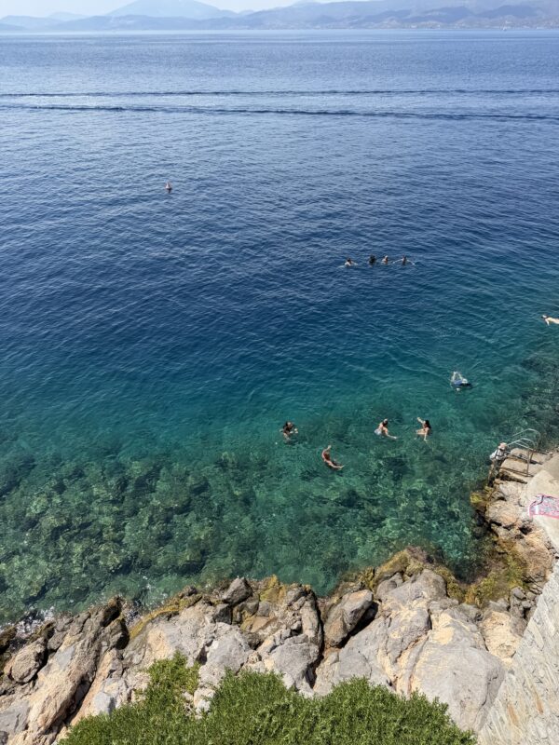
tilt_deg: -33.8
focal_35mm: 24
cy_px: 372
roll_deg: -0.2
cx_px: 280
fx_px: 517
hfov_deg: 56.8
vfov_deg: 71.6
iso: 80
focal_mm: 6.76
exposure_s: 1/3425
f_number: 1.78
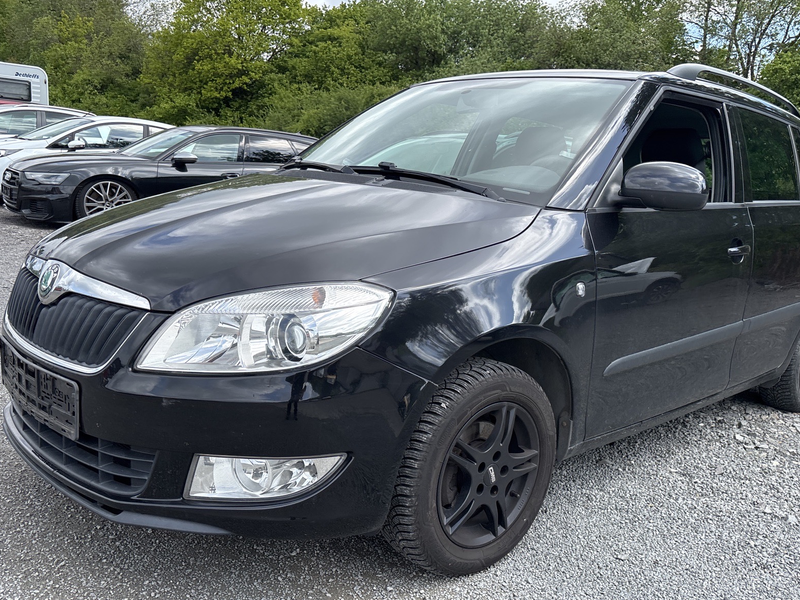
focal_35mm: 32
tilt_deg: -10.5
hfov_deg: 56.7
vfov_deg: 44.1
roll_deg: +0.7
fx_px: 740
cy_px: 338
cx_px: 432
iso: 50
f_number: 1.6
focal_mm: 5.96
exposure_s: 1/1115
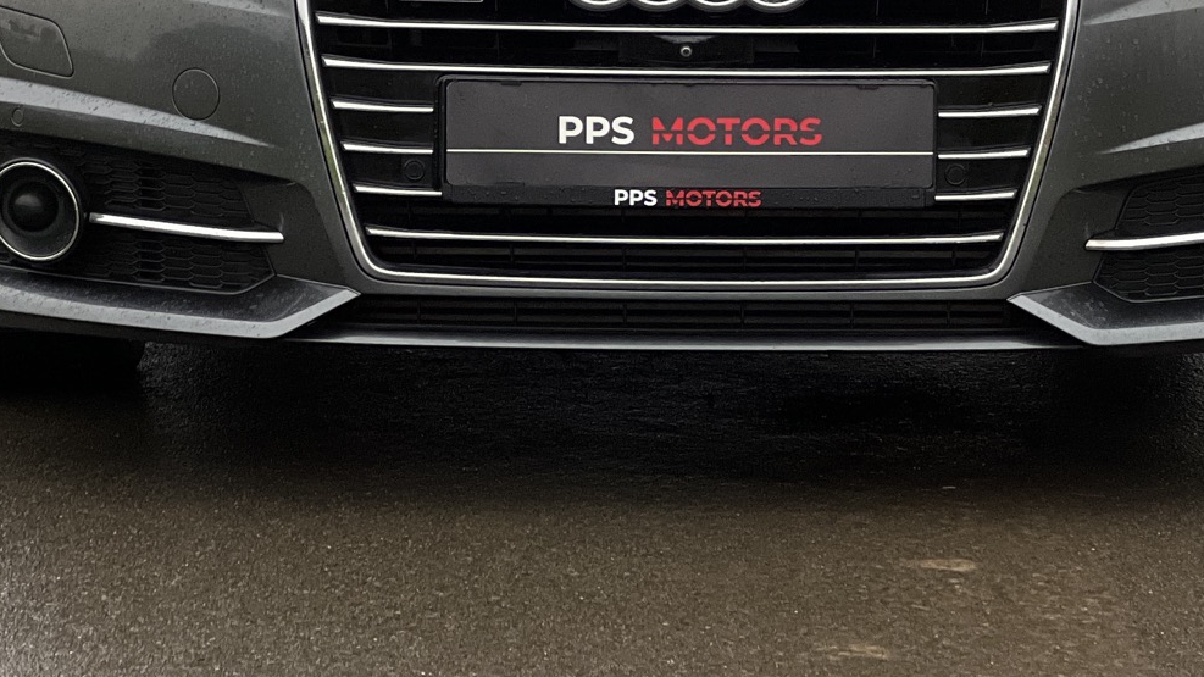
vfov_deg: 7.5
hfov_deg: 13.4
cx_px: 713
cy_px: -131
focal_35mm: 161
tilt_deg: -4.8
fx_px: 5140
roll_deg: -2.1
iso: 160
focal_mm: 9
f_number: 2.8
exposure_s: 1/121
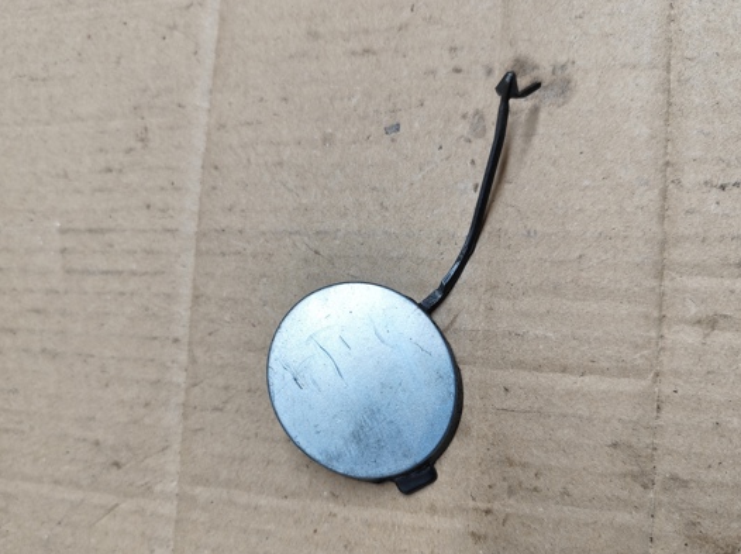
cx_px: 380
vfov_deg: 49.3
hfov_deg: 63.5
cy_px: 332
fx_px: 599
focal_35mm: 28
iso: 250
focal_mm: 6.19
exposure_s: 1/100
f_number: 1.65
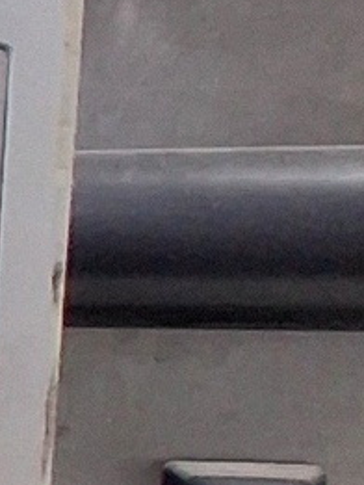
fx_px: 1751
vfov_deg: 15.7
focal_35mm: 125
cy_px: 364
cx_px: -786
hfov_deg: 9.1
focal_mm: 1.4
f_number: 2.2
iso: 200
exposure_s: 1/50
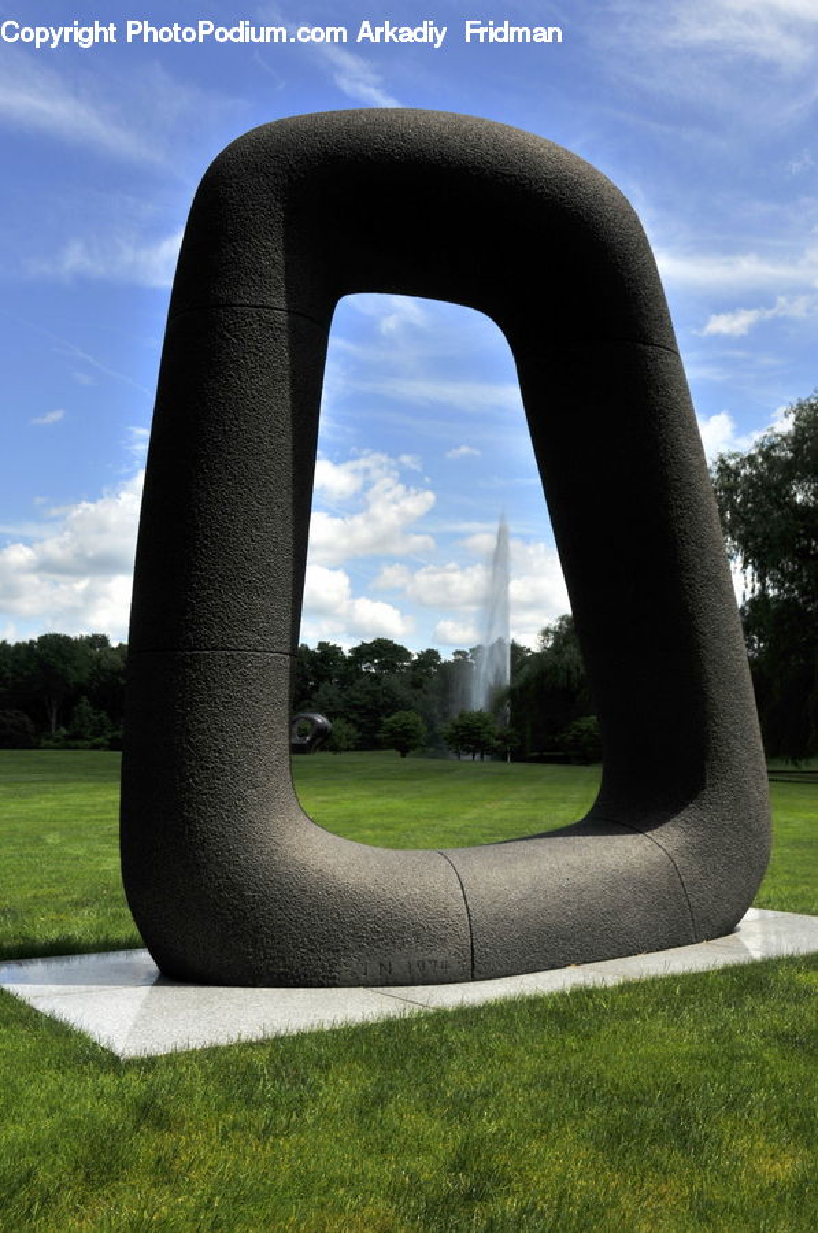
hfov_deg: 36.8
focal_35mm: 36
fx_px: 1231
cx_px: 409
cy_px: 616
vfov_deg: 53.2
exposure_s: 1/2000
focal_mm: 24
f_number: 7.1
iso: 200
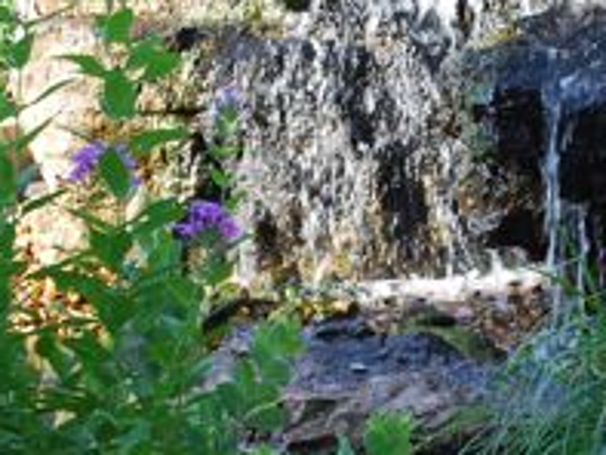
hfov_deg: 7.3
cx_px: 508
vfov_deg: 5.5
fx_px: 4730
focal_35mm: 270
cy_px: 191
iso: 200
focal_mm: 48
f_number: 8
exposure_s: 1/60
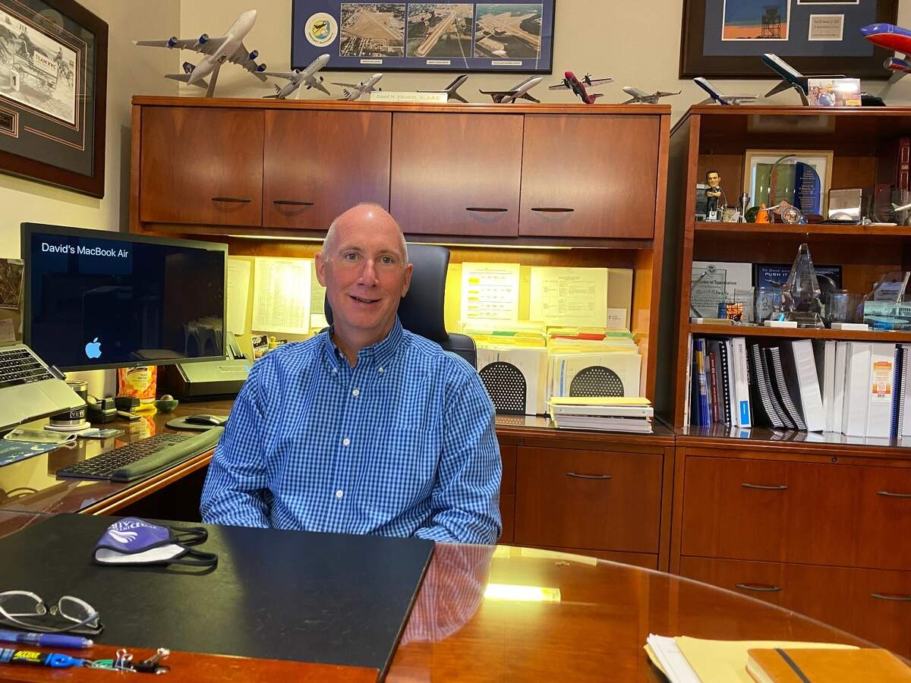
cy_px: 342
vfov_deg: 53.1
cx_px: 456
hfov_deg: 67.3
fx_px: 684
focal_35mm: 26
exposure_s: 1/60
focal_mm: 4.25
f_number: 1.8
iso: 320
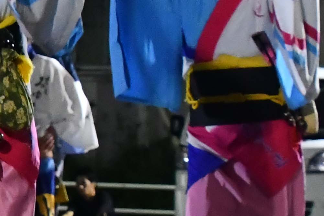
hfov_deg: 7.5
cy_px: 42
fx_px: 2402
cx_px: -285
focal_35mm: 267
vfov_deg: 5.1
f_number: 6.3
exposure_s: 1/125
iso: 6400
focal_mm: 32
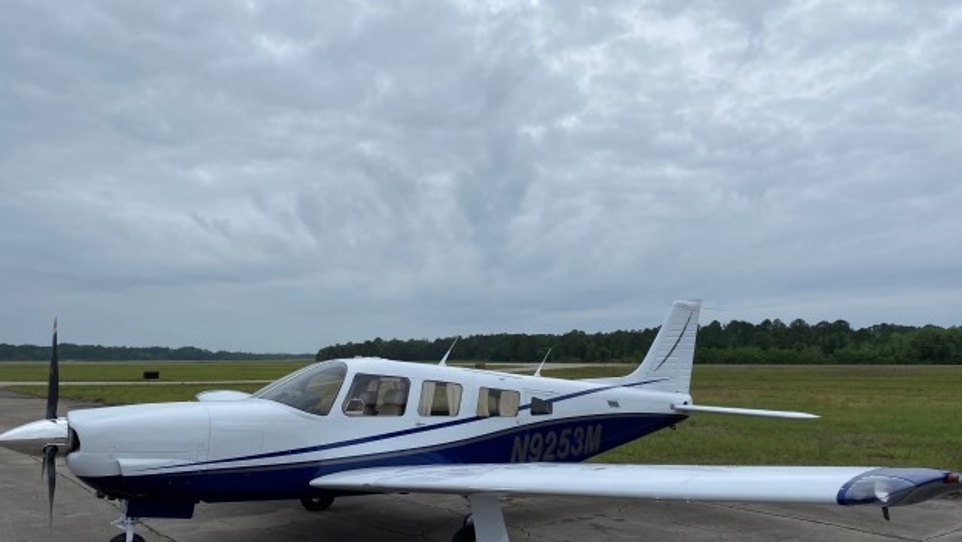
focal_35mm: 29
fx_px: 740
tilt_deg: +4.9
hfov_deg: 66.0
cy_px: 300
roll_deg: +0.5
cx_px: 483
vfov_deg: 40.2
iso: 32
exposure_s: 1/2105
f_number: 1.8
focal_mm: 4.25
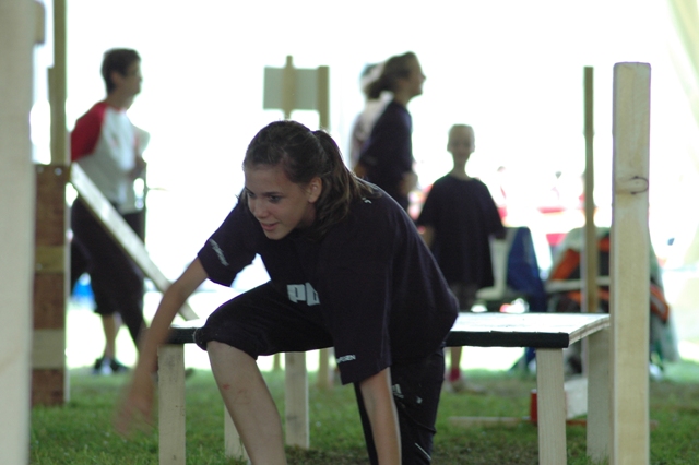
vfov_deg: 4.8
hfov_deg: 7.2
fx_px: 5531
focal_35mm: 285
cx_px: 350
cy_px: 232
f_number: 5.6
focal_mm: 190
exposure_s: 1/125
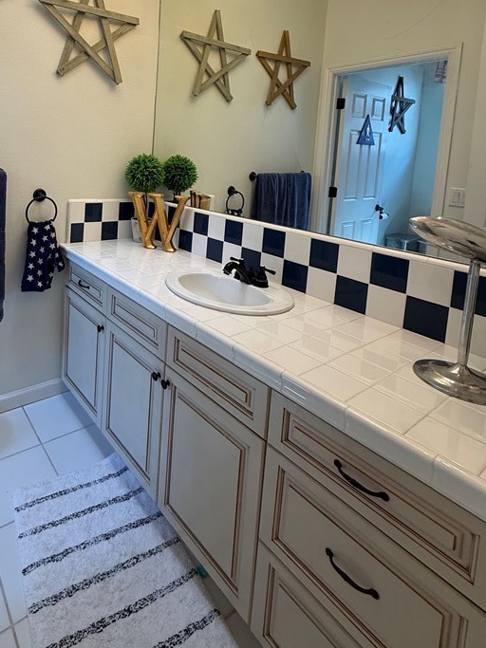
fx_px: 393
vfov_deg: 75.2
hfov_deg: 60.6
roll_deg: -2.8
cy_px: 191
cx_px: 134
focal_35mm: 21
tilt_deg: -4.3
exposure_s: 1/120
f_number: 2.2
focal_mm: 2.22
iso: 125
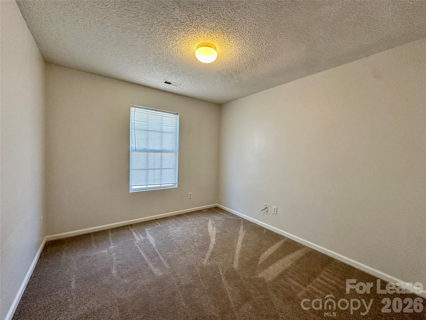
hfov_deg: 102.1
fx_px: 172
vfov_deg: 85.7
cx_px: 213
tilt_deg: -1.2
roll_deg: -1.7
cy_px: 160
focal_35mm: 14
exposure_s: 1/120
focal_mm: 2.22
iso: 250
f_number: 2.2
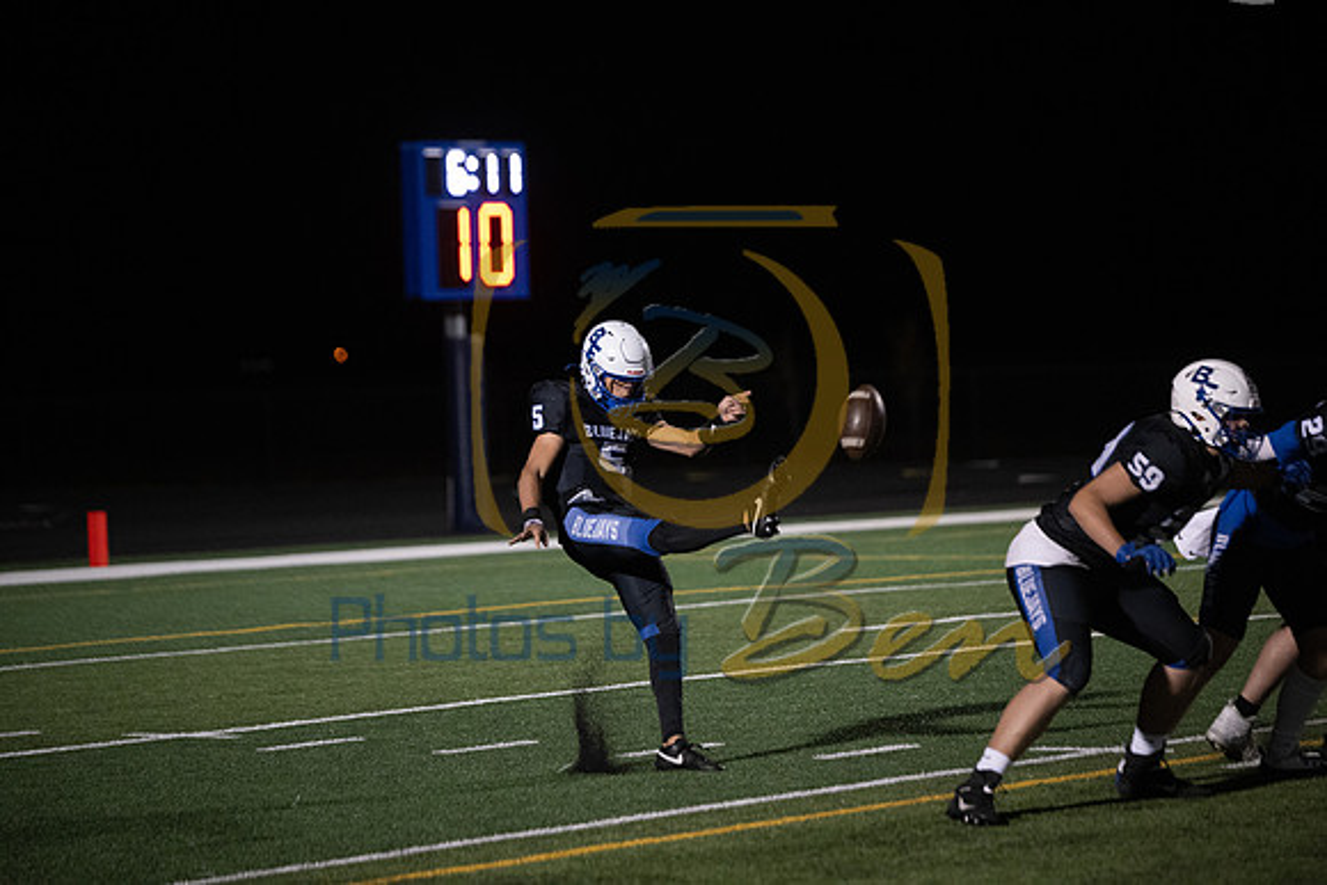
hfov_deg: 12.8
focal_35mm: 160
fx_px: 5899
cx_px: 664
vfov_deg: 8.6
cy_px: 442
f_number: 2.8
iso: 5000
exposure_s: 1/1250
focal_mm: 160
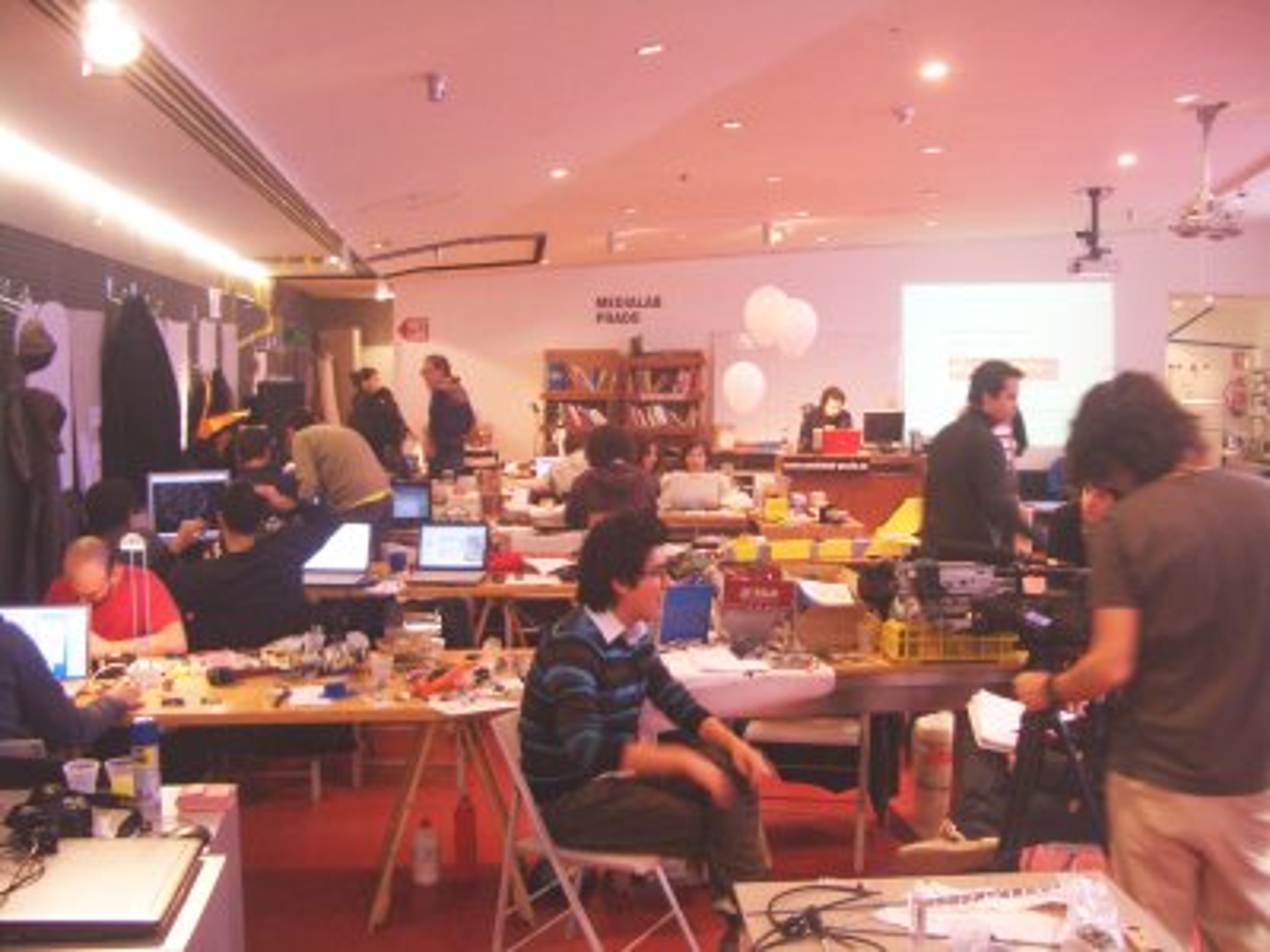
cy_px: 476
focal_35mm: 35
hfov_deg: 52.6
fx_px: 1284
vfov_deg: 40.7
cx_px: 635
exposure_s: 1/8
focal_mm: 5.8
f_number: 2.6
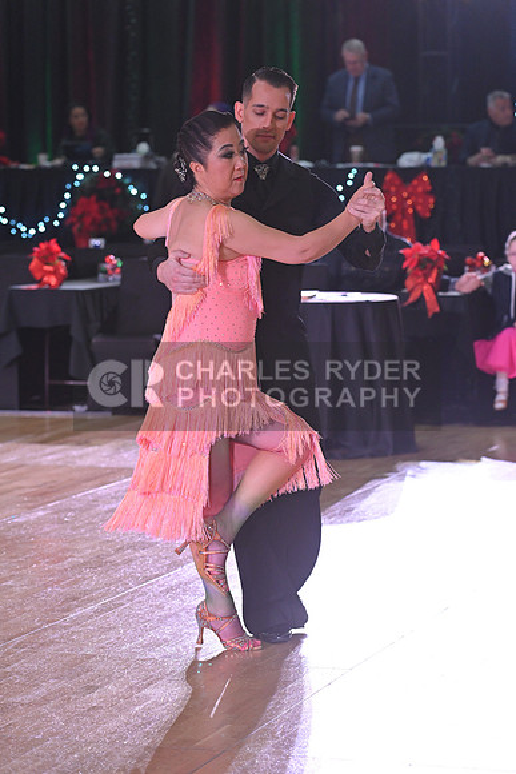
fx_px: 2621
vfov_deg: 16.8
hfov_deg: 11.2
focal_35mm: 122
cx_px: 258
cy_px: 387
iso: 2000
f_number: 5
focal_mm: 122
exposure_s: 1/320
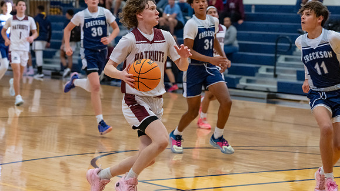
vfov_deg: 10.6
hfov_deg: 18.8
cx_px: 128
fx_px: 1028
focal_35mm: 114
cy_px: 47
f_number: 2.8
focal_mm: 75
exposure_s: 1/1000
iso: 5000
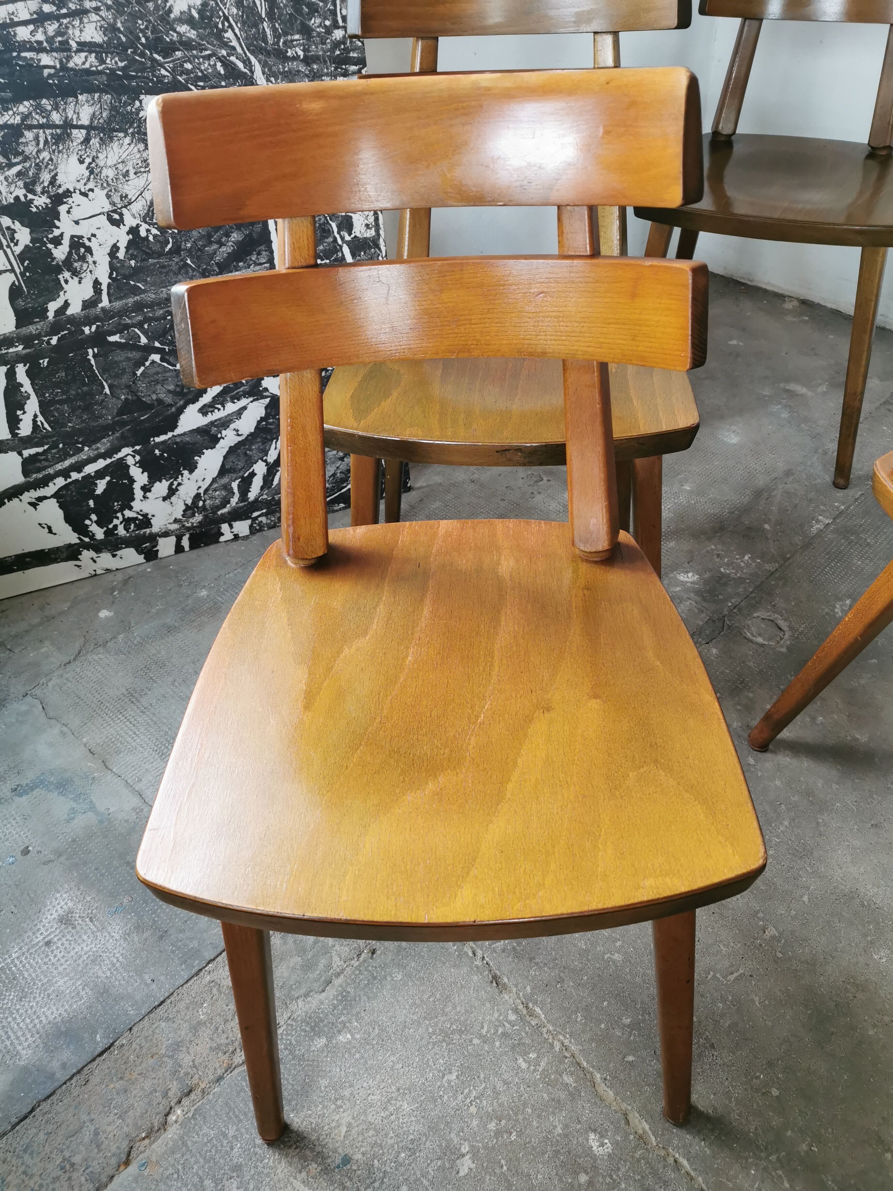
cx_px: 446
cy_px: 596
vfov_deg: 65.3
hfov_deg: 51.4
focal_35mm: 27
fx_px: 929
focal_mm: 5.56
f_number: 1.6
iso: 200
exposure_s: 1/100
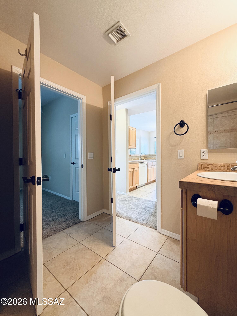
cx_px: 118
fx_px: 128
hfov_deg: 85.6
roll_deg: -1.5
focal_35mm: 14
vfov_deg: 102.1
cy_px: 158
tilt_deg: +0.2
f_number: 2.2
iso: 250
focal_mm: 2.22
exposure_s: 1/60
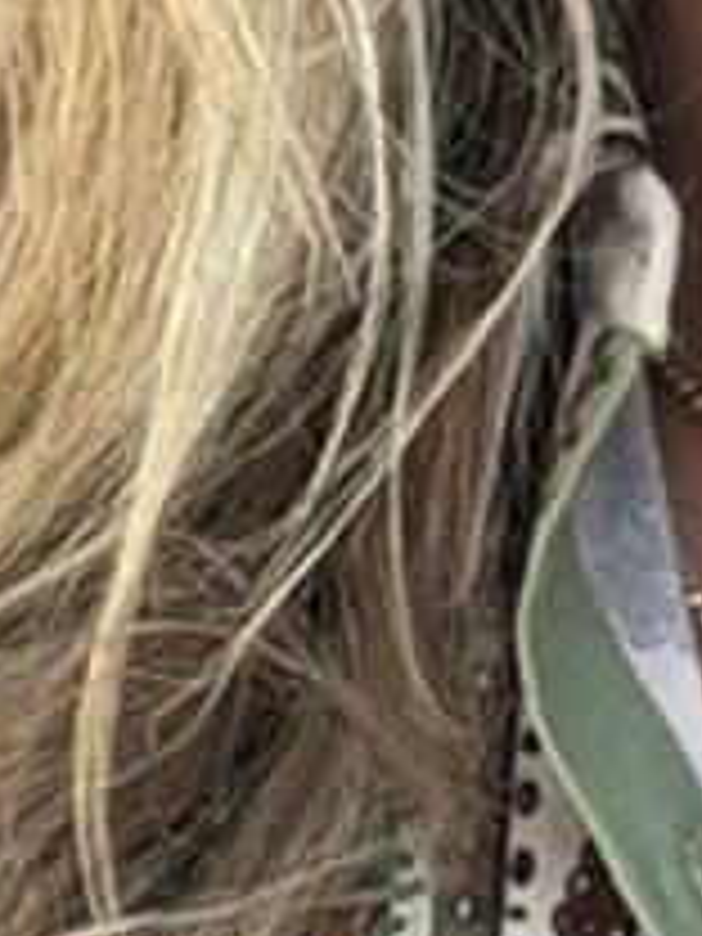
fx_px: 9978
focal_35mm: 369
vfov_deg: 5.0
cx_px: 1062
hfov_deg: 4.0
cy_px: 3128
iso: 200
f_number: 1.78
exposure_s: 1/33
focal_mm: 6.76
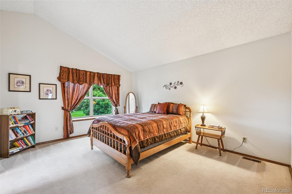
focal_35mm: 15
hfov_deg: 100.4
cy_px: 97
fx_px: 122
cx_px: 146
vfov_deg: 77.3
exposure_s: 1/2
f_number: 11
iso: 800
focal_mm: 15
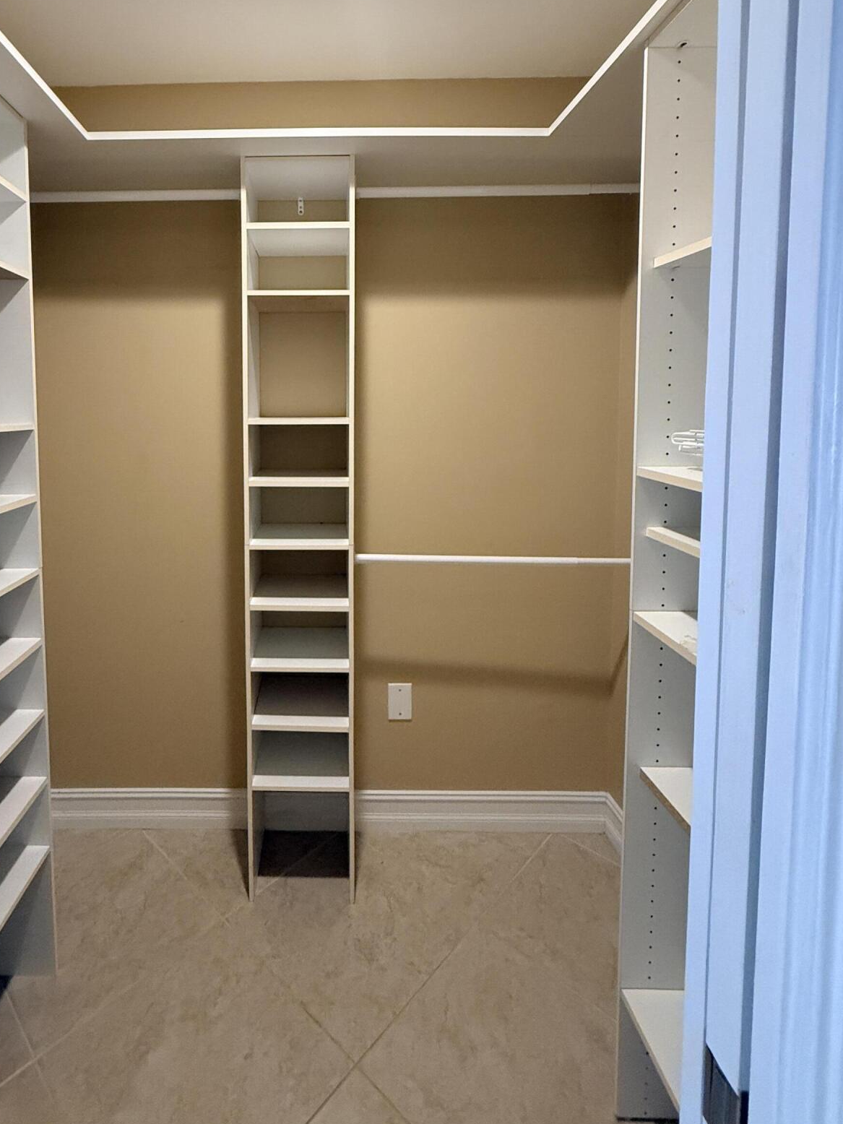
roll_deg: +0.3
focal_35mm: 18
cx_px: 311
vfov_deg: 86.6
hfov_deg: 70.3
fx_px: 584
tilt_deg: -2.8
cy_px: 446
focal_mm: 2.22
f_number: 2.2
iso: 500
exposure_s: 1/60
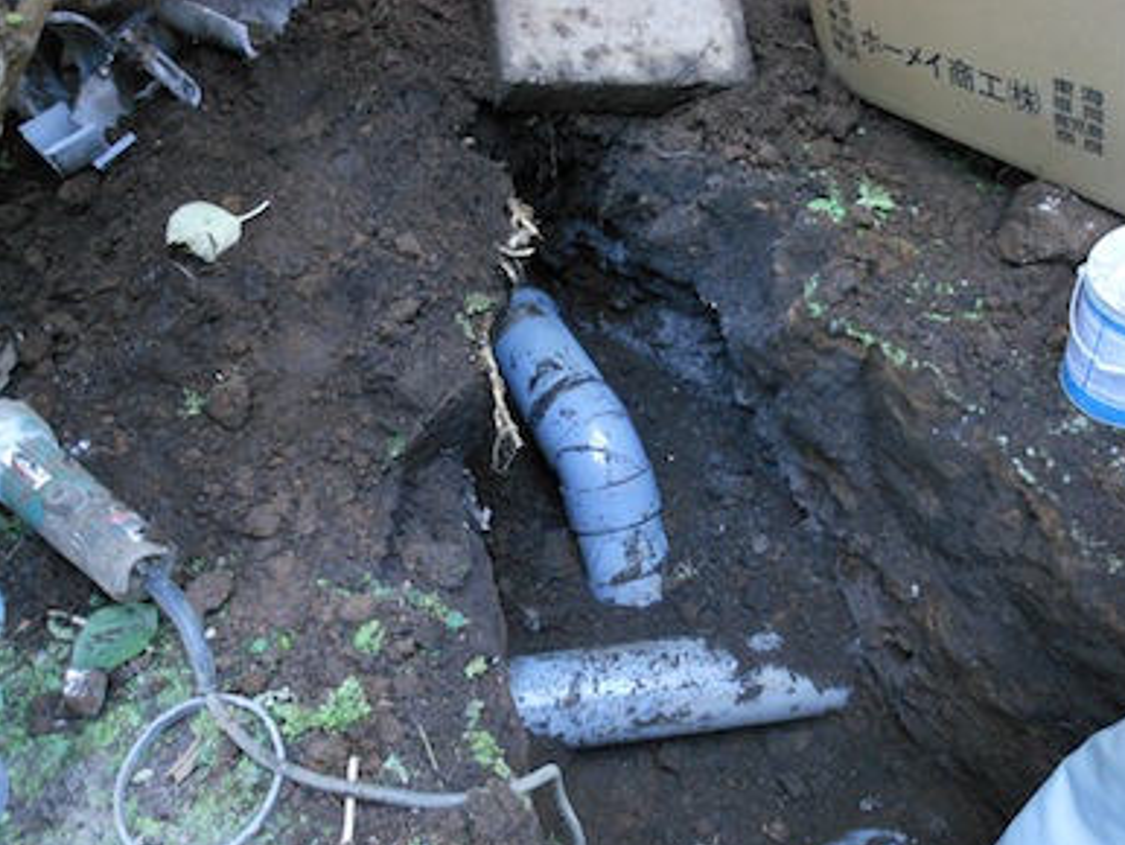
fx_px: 943
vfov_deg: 48.3
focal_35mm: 29
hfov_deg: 61.6
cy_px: 434
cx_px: 580
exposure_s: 1/13
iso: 400
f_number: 3.7
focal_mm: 5
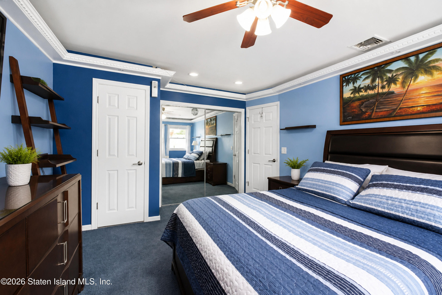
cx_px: 221
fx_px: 184
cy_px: 148
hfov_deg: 100.4
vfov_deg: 77.3
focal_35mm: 15
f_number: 5
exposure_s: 1/60
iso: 2000
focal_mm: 10
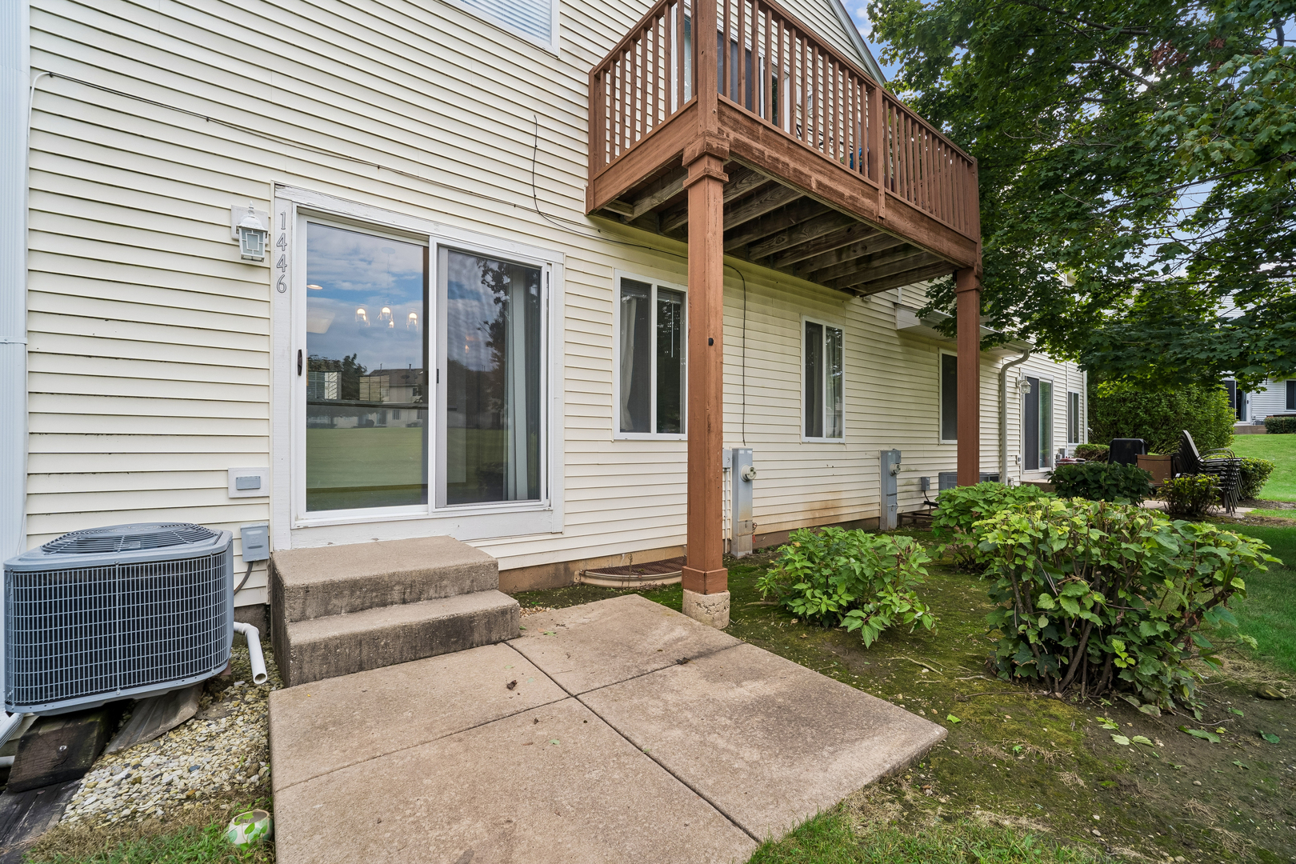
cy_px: 432
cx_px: 648
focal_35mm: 14
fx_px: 504
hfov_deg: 104.3
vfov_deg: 81.2
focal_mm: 14
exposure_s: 1/320
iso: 640
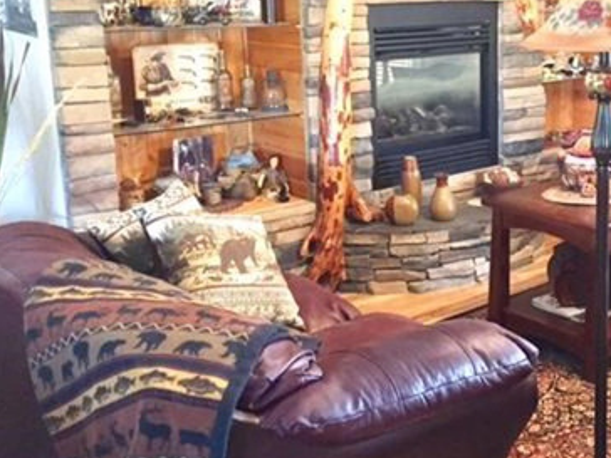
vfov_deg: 28.4
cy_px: 161
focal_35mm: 51
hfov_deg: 36.0
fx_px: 900
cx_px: 504
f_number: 2.2
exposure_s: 1/20
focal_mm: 4.15
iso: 250
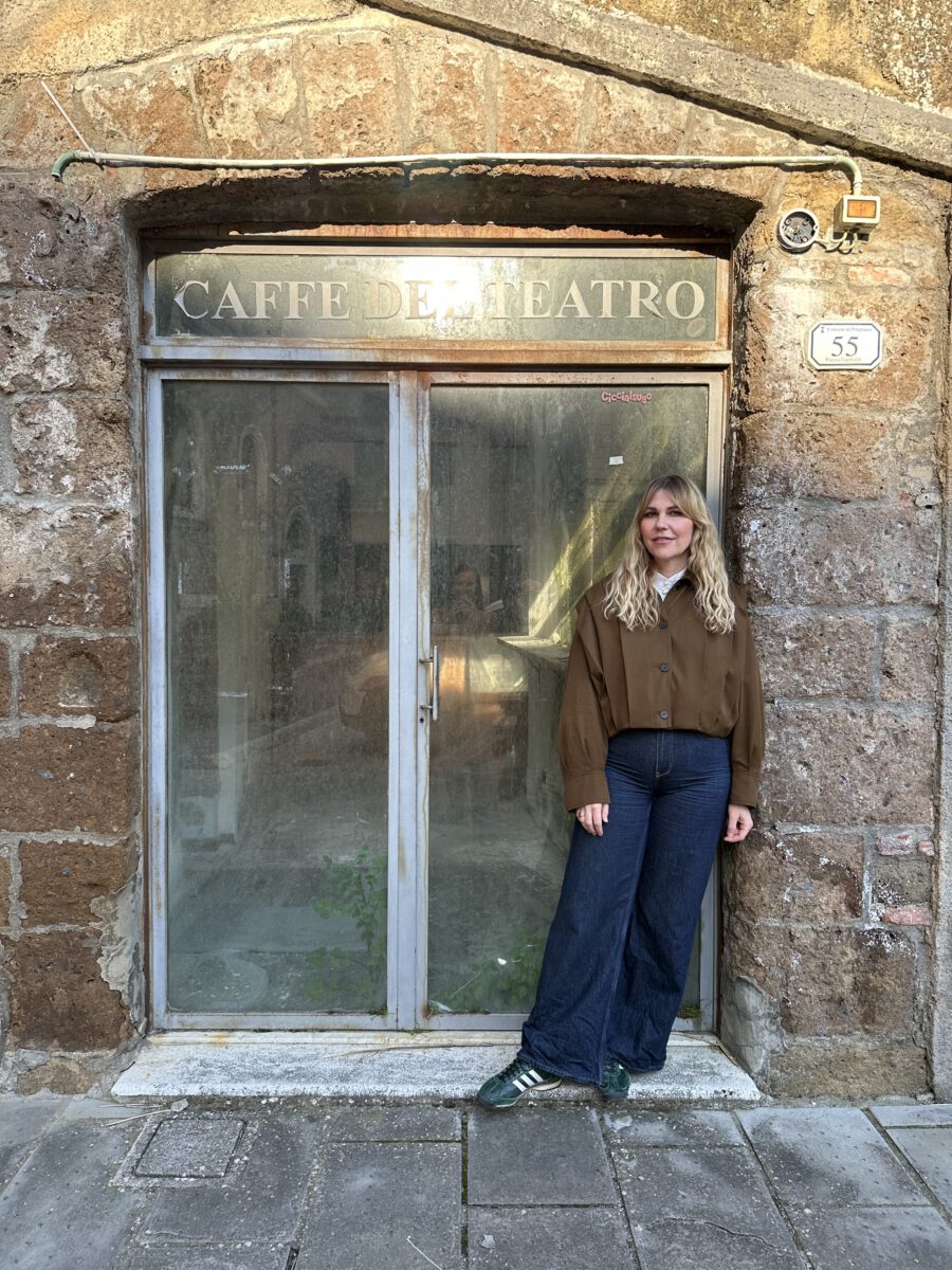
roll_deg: -1.4
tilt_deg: -1.8
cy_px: 635
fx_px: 880
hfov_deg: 56.8
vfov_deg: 71.6
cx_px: 476
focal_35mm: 24
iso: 80
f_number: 1.78
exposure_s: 1/516
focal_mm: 6.86
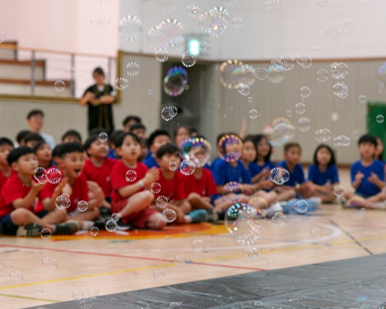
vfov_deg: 15.4
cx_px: 228
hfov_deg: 19.2
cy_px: 145
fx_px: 1143
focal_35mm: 100
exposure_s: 1/160
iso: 1000
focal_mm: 79
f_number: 4
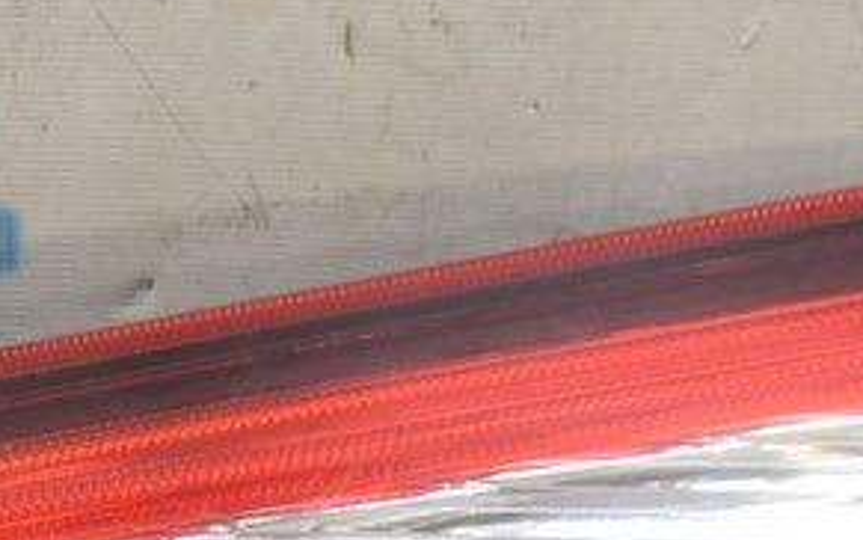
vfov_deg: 6.0
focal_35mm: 215
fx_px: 5058
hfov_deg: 9.7
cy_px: 820
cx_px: 39
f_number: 5.6
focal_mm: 40
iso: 400
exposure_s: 1/20
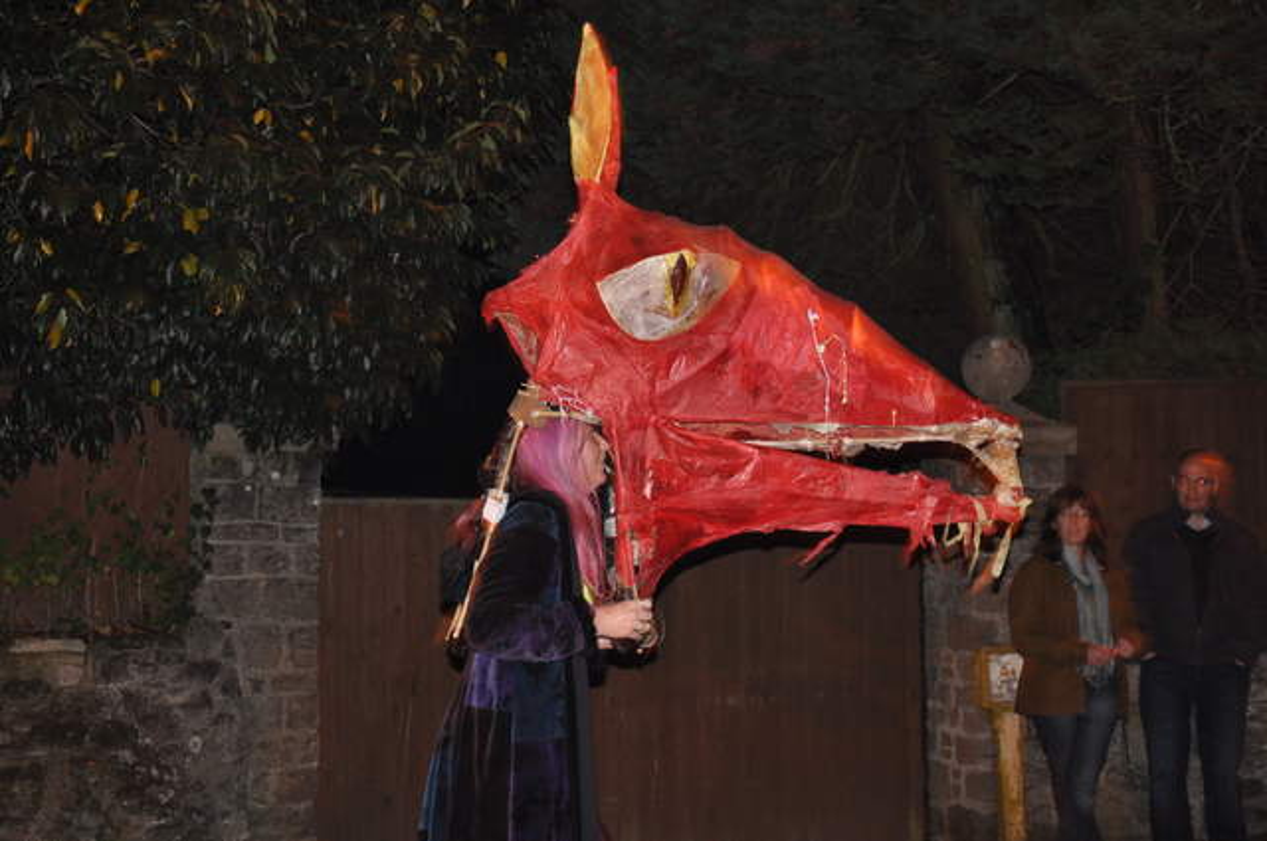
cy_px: 420
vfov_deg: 17.4
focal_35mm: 78
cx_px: 634
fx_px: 2742
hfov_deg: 26.0
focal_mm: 52
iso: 640
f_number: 5
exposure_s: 1/15
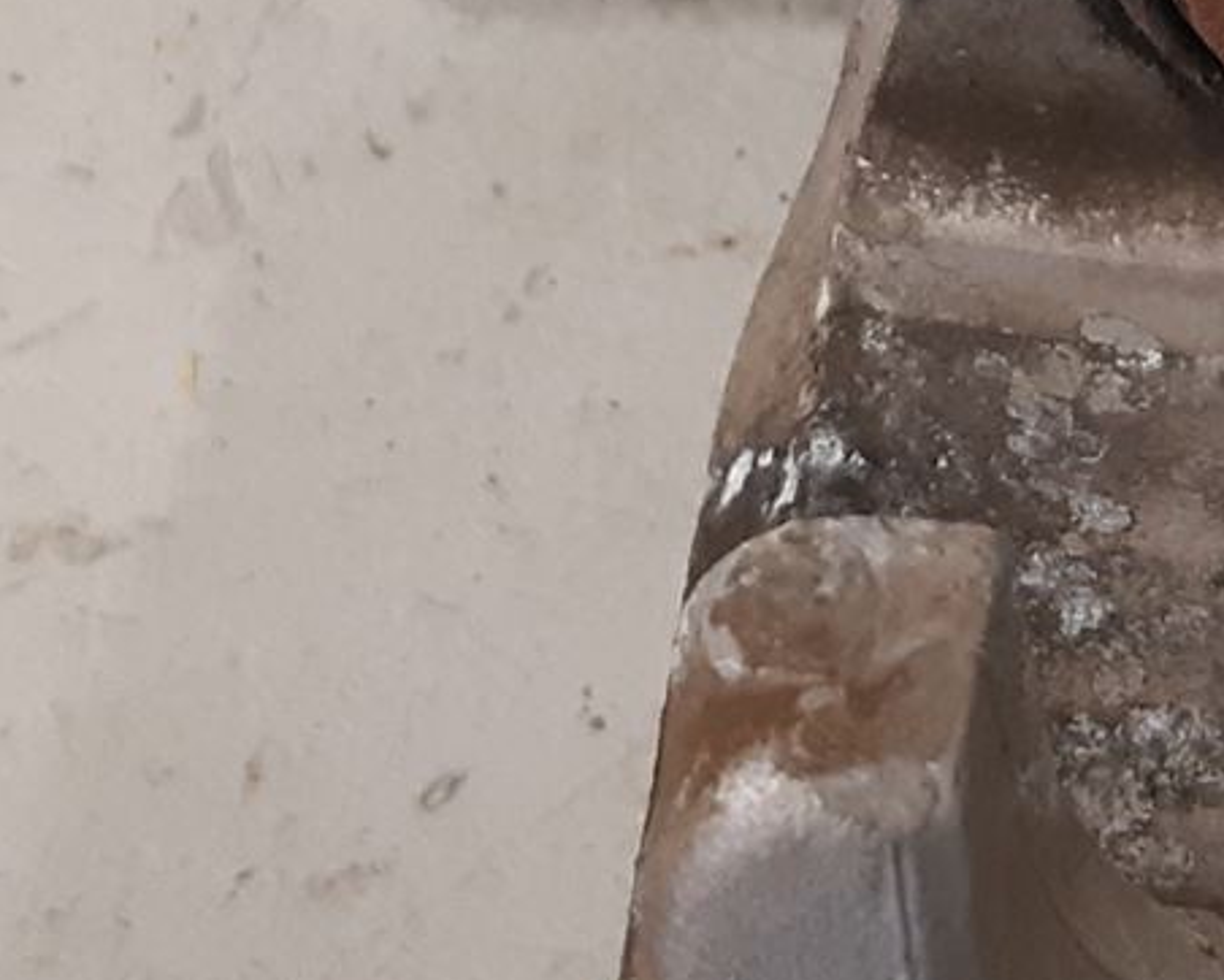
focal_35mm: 115
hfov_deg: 16.4
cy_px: 284
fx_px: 4168
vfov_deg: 13.4
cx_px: 1143
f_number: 1.7
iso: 200
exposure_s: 1/33
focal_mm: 3.93
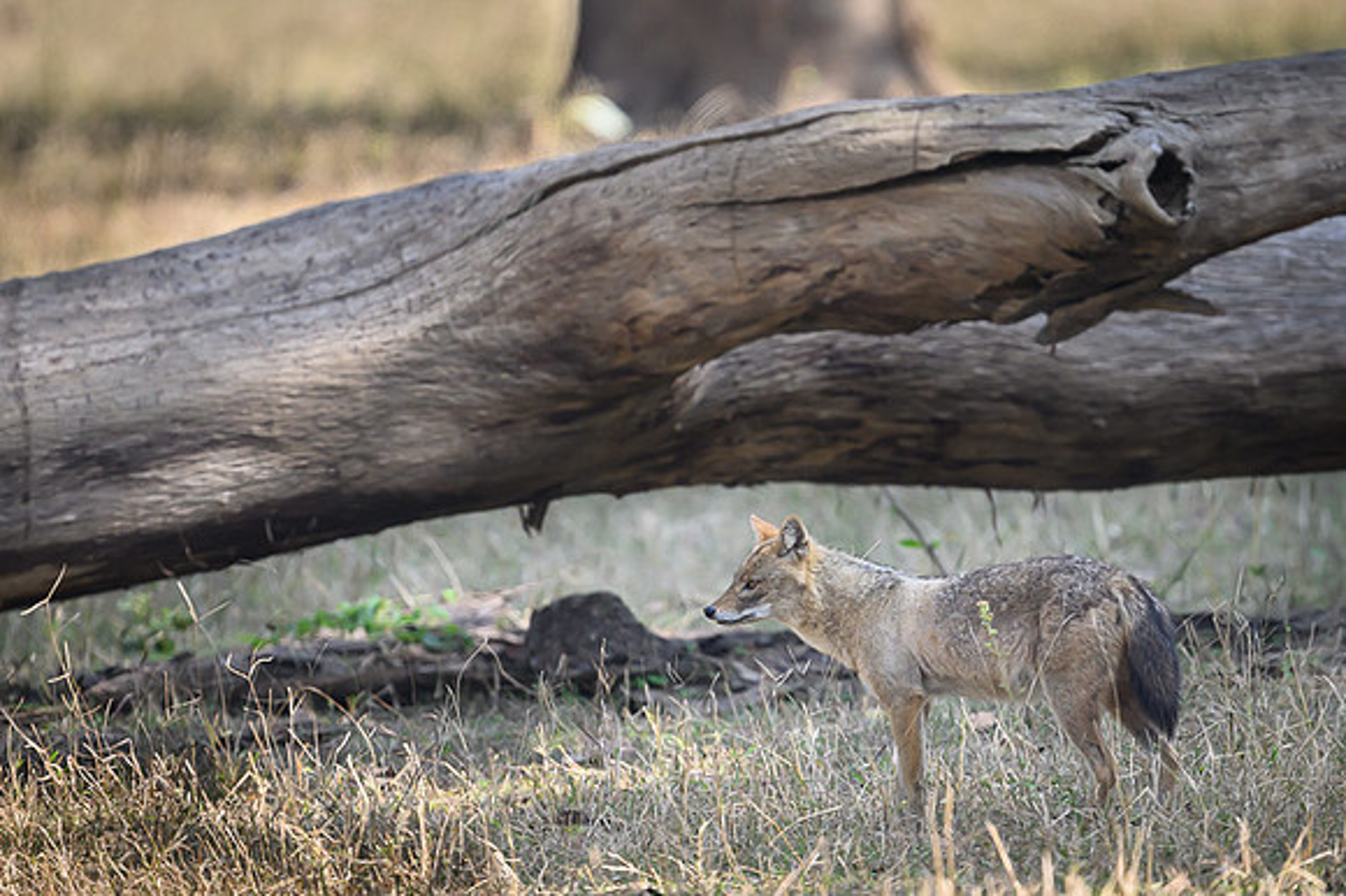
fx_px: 33682
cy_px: 440
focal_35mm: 901
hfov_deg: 2.3
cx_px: 727
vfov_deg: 1.5
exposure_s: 1/1600
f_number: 4
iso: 1250
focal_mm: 560
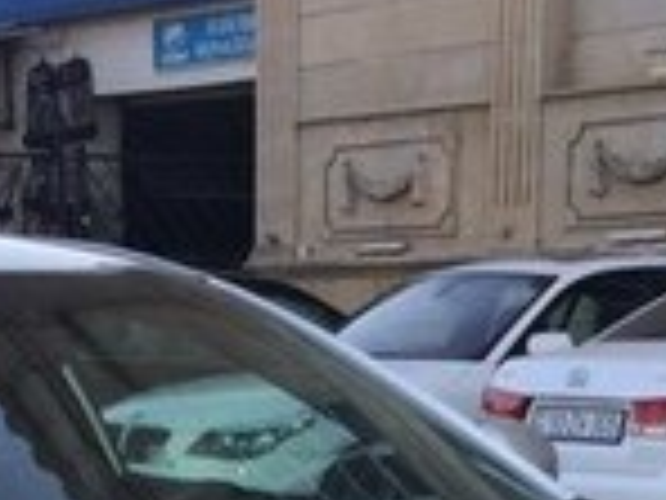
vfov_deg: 10.5
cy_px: 1029
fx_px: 2482
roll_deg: +0.0
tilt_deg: -16.3
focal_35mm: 129
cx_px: 198
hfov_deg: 15.2
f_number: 2.2
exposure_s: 1/604
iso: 32
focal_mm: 4.15
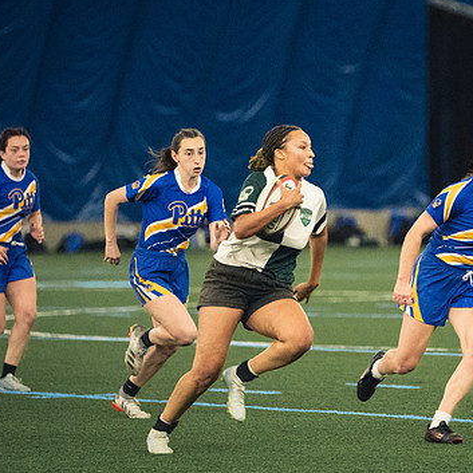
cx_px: 370
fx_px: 6153
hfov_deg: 4.4
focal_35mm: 398
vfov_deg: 4.4
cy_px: 220
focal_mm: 190
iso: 10000
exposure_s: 1/500
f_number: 2.8
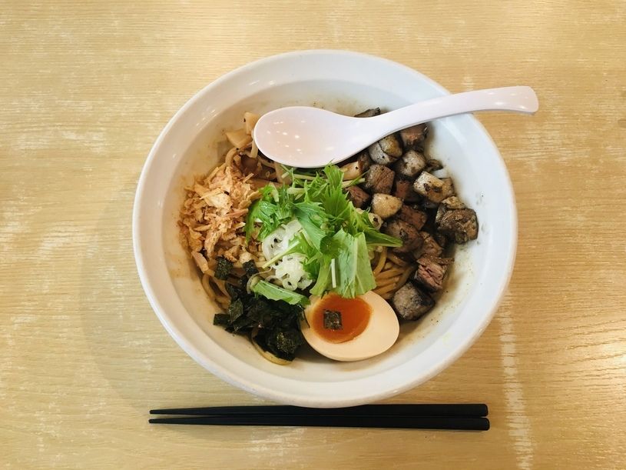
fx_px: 524
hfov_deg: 61.7
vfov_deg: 48.2
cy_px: 235
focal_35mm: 29
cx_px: 313
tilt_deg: -68.6
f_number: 2.2
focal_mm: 4.15
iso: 80
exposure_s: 1/30
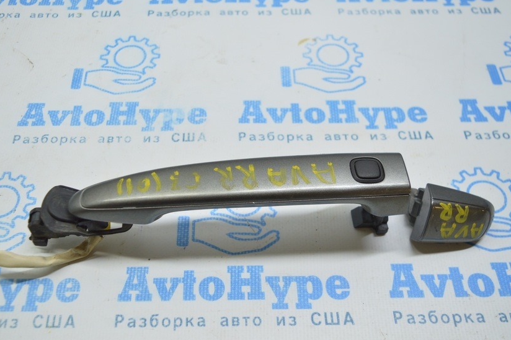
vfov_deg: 32.6
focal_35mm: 41
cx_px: 211
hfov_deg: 47.2
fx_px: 581
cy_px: 182
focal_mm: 22
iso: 400
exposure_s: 1/80
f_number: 3.8
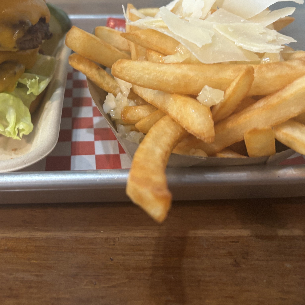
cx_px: 83
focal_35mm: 43
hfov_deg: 38.3
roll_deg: +1.6
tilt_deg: -28.5
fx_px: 429
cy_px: 94
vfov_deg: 38.6
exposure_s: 1/60
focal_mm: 5.96
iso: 200
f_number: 1.6
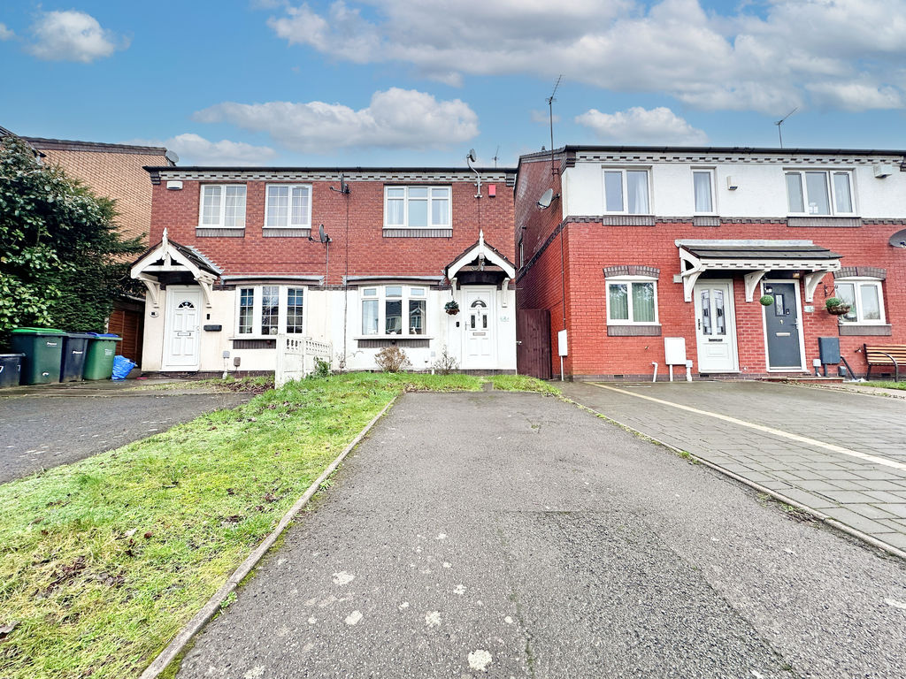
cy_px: 340
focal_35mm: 14
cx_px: 453
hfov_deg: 102.1
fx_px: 366
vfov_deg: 85.7
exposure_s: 1/99
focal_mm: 2.22
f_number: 2.2
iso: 40
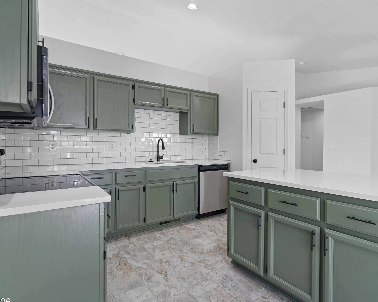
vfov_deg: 70.8
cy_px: 148
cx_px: 204
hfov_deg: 83.1
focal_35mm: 19
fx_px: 213
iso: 100
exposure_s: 1/2
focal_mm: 10
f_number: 6.3
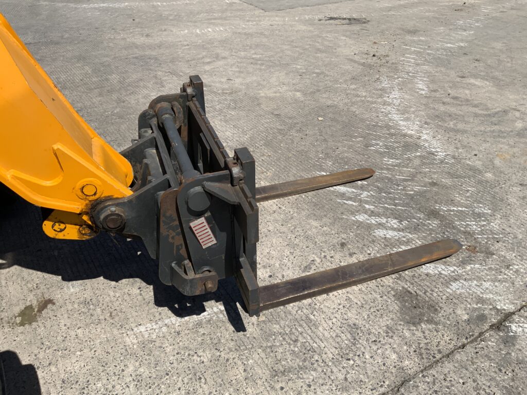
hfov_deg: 61.7
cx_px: 264
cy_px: 198
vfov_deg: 48.2
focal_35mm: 29
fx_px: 442
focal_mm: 3
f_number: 1.8
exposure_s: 1/2427
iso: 16
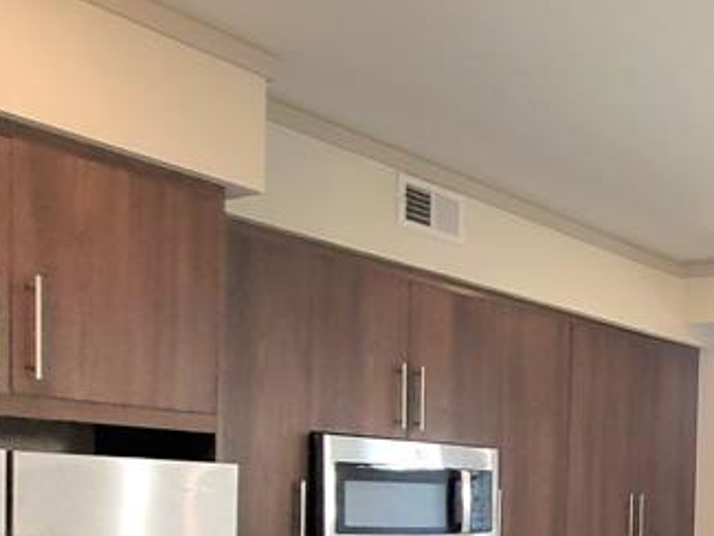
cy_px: 543
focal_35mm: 41
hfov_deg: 34.3
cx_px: 901
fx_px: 846
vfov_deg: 32.2
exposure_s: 1/60.2
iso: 160
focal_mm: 2.2
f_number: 2.2
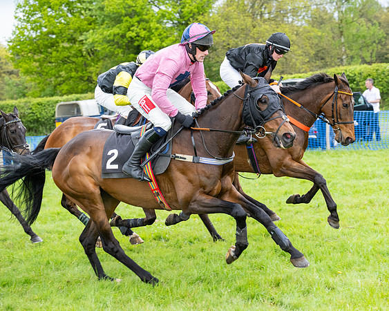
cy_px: 149
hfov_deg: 23.1
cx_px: 234
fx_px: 952
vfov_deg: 18.6
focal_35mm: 83
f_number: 4
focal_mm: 70
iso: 1000
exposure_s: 1/800
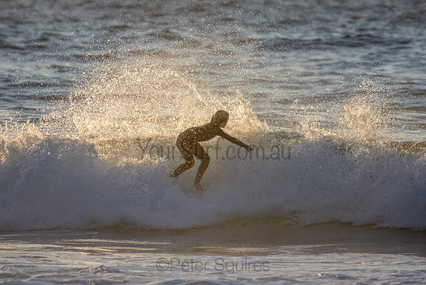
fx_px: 8522
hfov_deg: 2.9
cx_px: 213
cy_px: 142
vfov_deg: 1.9
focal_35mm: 720
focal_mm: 480
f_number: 5.6
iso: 250
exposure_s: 1/1250
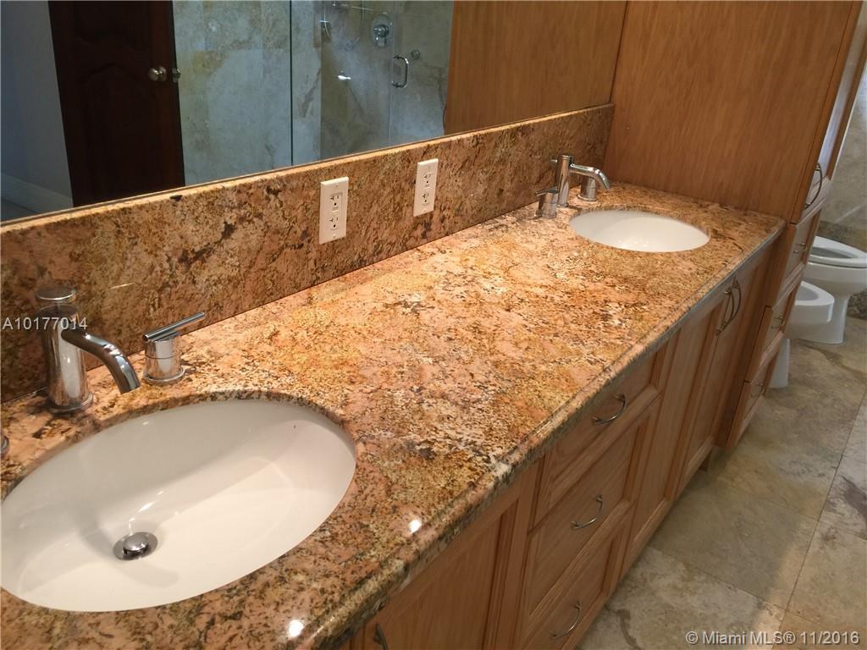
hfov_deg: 61.7
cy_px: 325
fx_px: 726
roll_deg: -5.3
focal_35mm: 29
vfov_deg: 48.2
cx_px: 434
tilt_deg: -23.1
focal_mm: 4.15
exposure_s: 1/15
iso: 32
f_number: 2.2
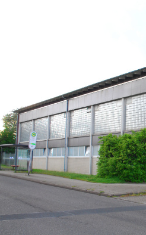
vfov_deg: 36.3
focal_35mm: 56
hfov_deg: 21.9
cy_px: 116
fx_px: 357
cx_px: 162
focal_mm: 24
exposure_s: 1/60
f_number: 4.2
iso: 400
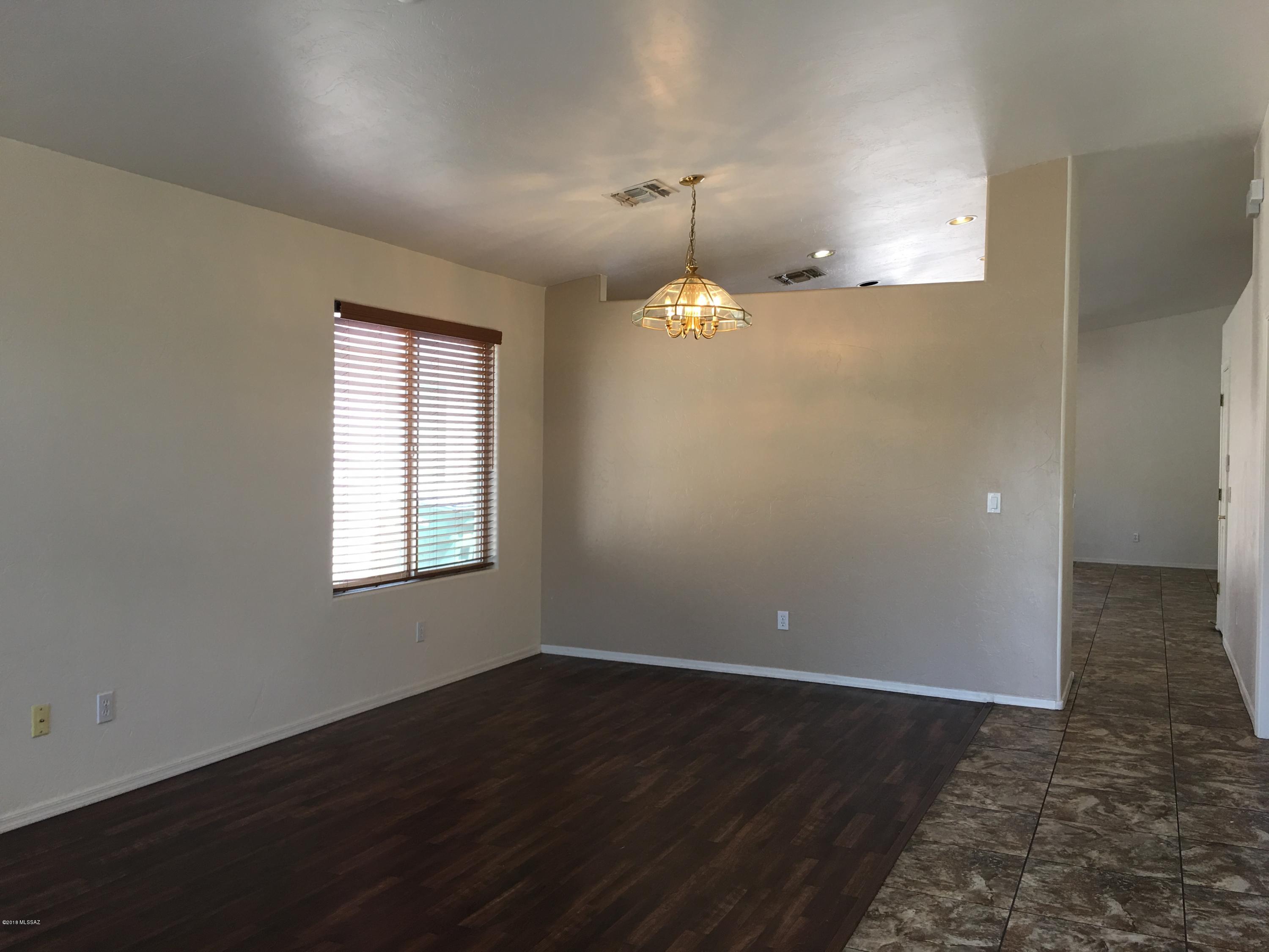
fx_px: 1063
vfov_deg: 48.2
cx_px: 634
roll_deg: -1.2
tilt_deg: -0.1
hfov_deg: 61.7
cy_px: 476
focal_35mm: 29
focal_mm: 4.15
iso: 32
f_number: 2.2
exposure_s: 1/40
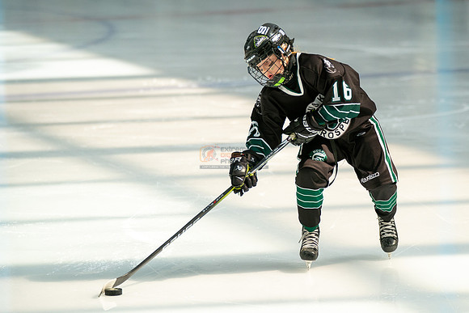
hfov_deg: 7.8
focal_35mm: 263
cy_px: 127
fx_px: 3426
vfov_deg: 5.2
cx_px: 279
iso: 1600
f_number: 3.5
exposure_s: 1/4000
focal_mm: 221
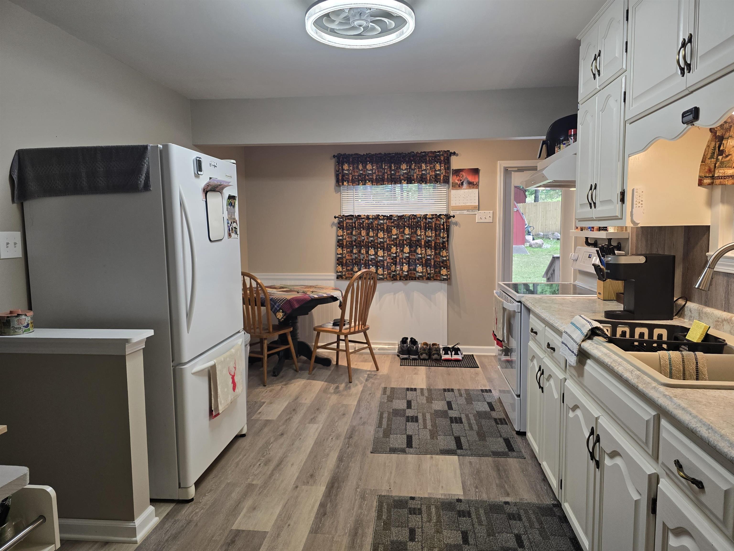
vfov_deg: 58.9
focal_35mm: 23
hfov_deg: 73.9
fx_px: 488
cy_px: 276
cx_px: 367
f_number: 1.7
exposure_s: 1/120
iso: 160
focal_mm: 6.3
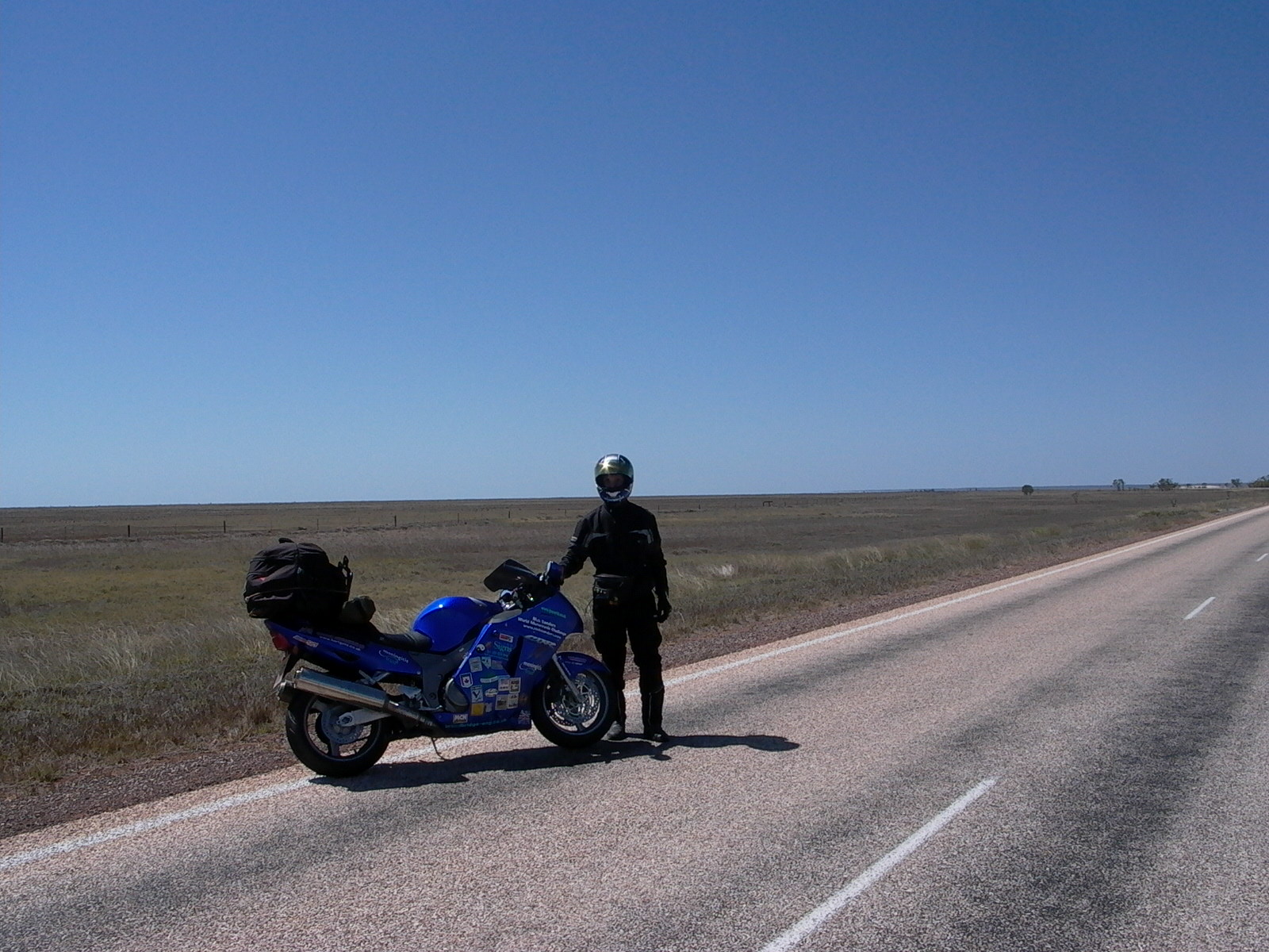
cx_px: 634
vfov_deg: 42.9
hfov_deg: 55.4
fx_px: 1210
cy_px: 476
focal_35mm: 33
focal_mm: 7.13
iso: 100
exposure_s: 1/979
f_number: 8
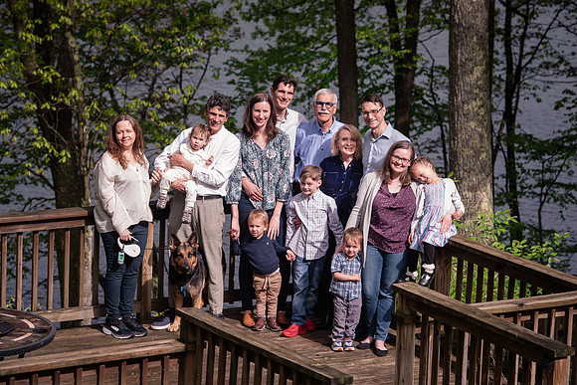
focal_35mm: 135
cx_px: 294
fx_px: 2166
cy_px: 192
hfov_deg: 15.2
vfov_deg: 10.2
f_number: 7.1
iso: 640
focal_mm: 130
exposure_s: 1/1000
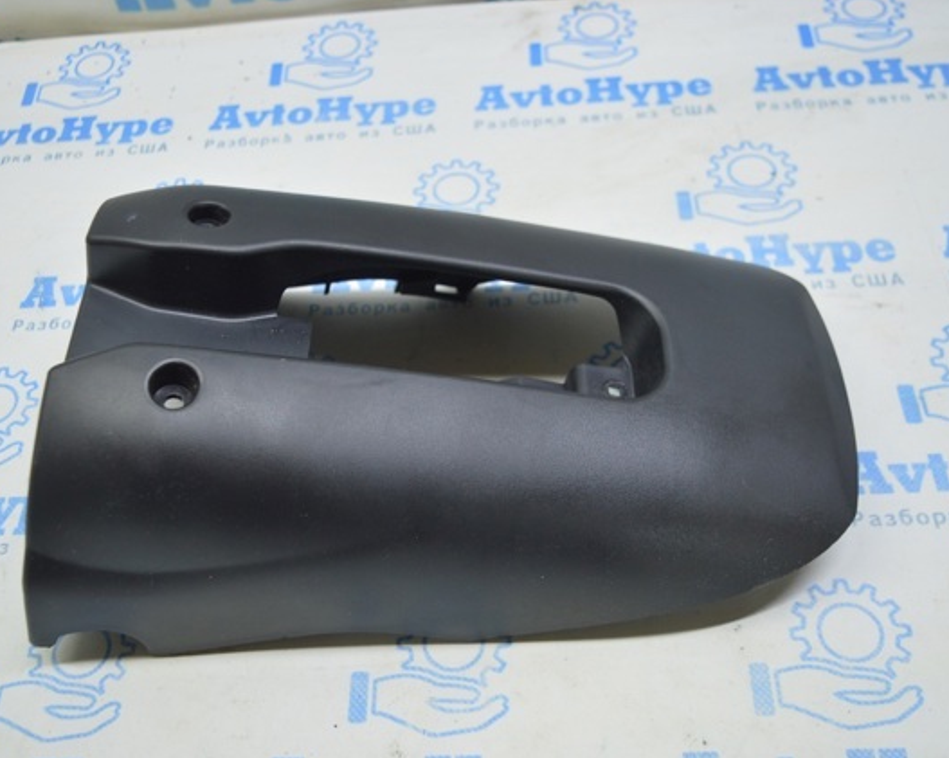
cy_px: 381
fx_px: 1151
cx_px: 409
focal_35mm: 41
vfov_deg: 36.5
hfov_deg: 44.7
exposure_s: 1/40
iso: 400
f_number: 4
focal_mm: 24
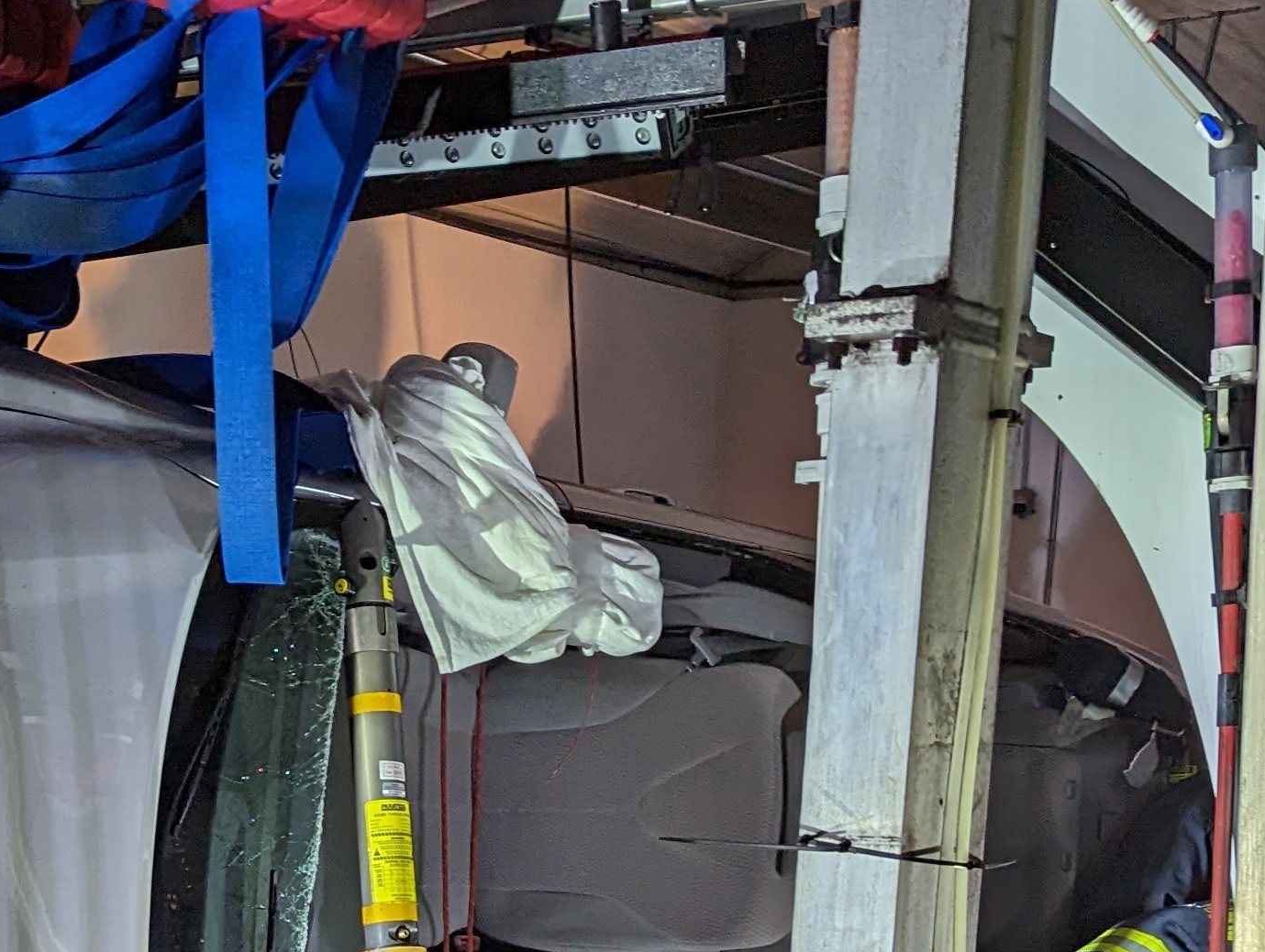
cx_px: 379
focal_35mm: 71
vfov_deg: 19.6
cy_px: 1129
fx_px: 2598
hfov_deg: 27.1
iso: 85
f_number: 1.85
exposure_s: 1/87.1
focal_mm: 6.81
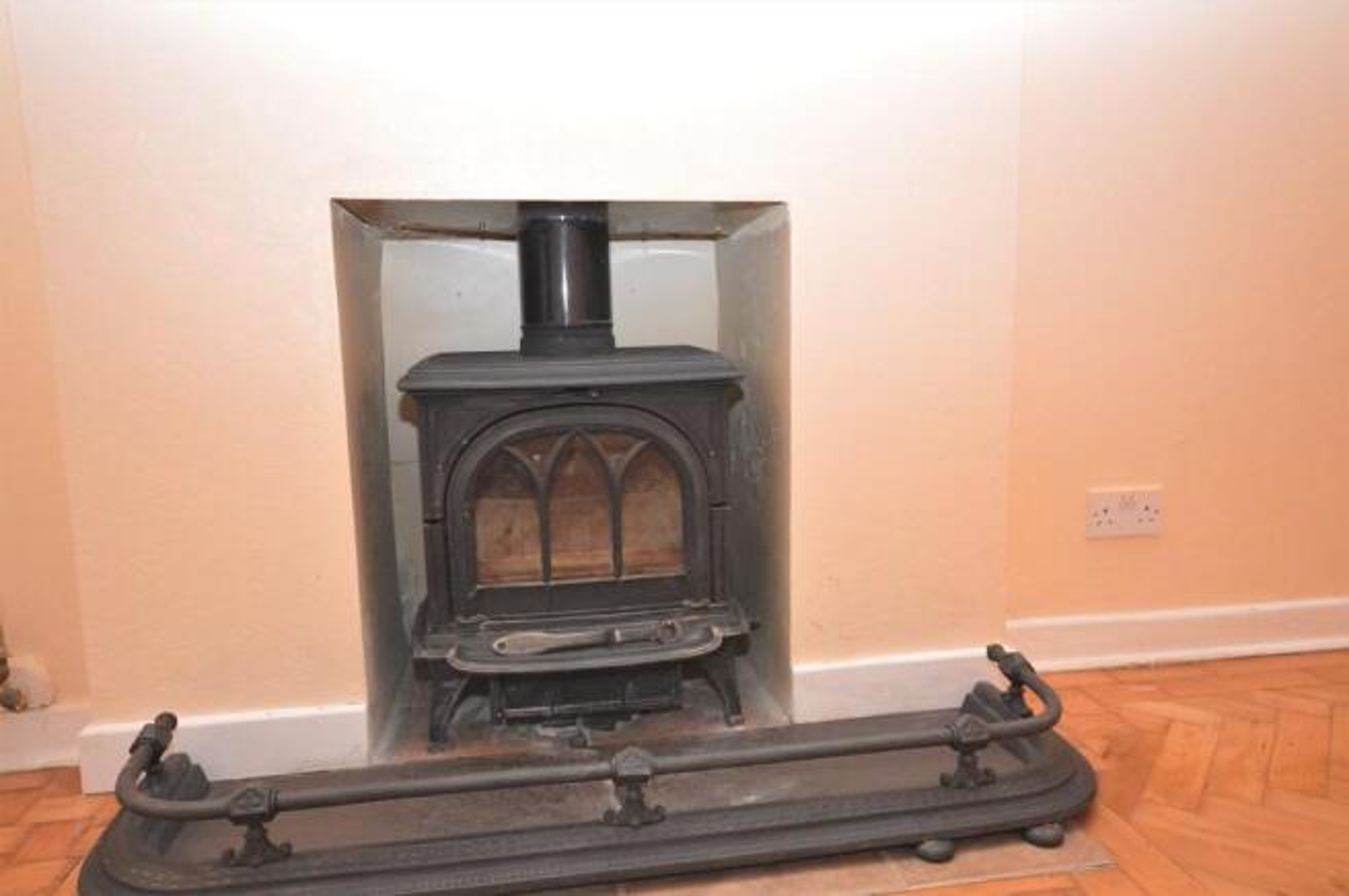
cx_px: 674
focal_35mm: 24
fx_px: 898
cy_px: 448
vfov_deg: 53.0
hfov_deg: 73.8
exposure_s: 1/60
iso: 3200
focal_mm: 16
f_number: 5
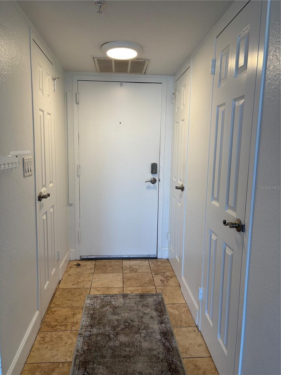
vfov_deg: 67.3
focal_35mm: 26
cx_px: 140
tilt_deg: -8.3
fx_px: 281
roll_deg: -1.2
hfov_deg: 53.1
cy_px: 188
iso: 80
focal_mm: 5.96
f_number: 1.6
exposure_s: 1/120
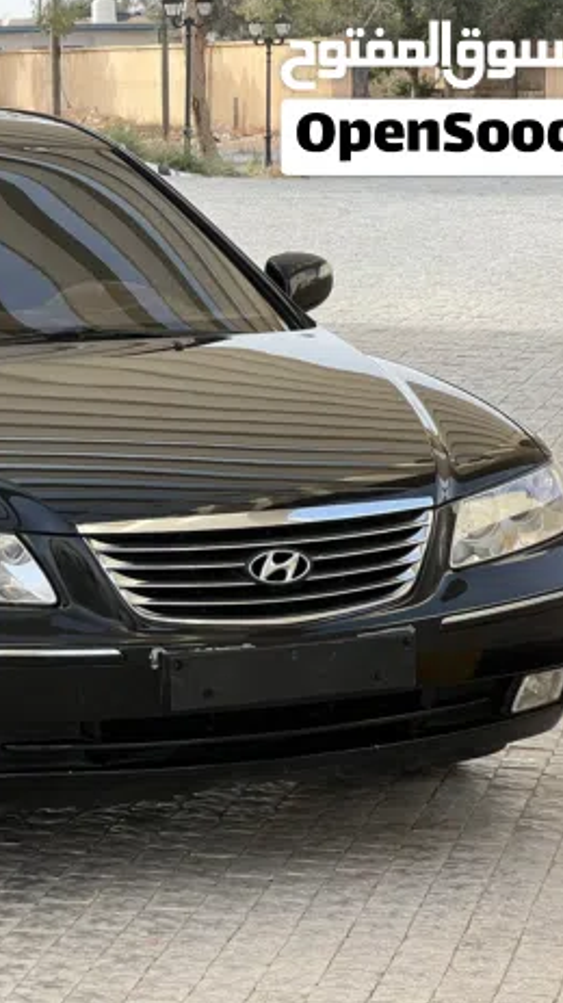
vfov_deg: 18.5
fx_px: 3083
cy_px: 487
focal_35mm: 116
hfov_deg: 10.3
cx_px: -45
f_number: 2.8
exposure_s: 1/169
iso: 32
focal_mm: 9
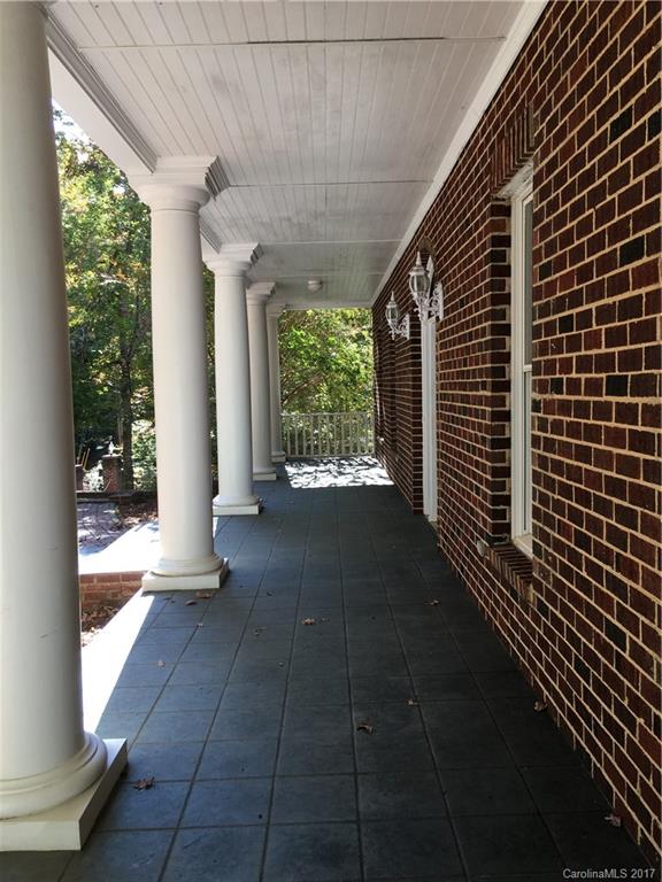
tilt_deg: -3.1
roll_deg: +1.0
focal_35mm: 29
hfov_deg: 48.2
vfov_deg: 61.7
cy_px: 441
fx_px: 739
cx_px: 331
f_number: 2.2
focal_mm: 4.15
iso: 32
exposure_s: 1/120
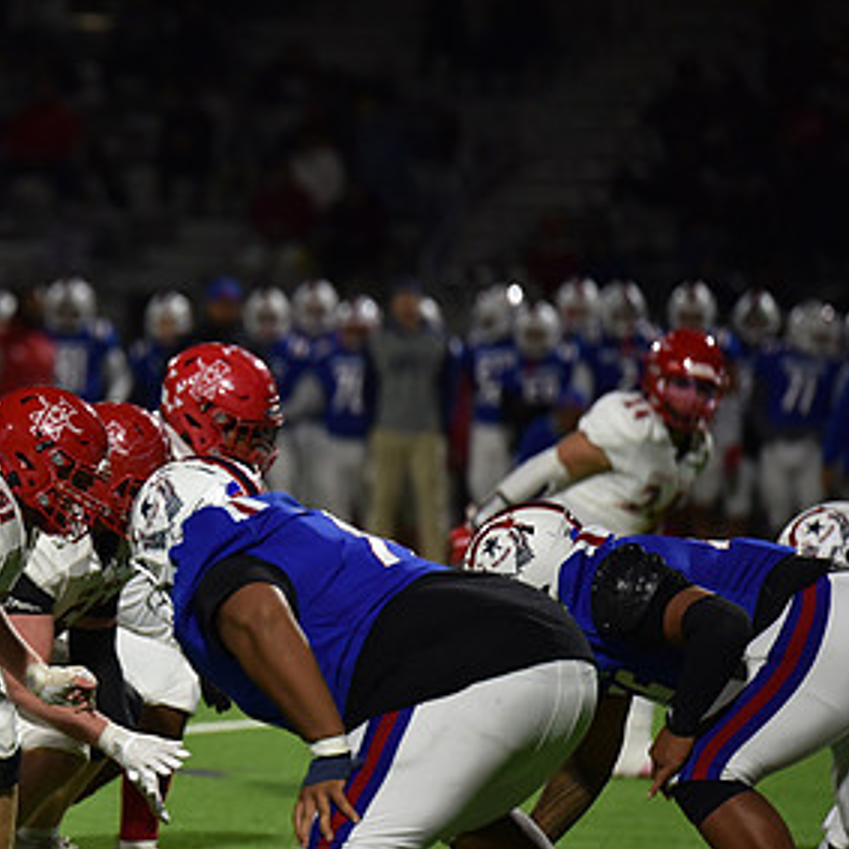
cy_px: 524
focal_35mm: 349
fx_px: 9684
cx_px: 6
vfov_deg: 5.0
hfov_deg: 5.0
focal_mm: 200
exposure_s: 1/500
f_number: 2.8
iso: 1400
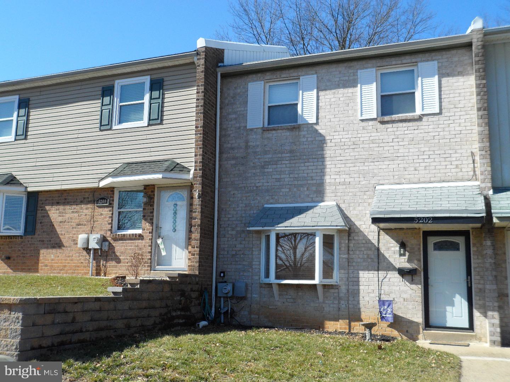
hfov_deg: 51.4
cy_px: 191
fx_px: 530
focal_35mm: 36
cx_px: 255
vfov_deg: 39.7
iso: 80
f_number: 3.8
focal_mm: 6.6
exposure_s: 1/750
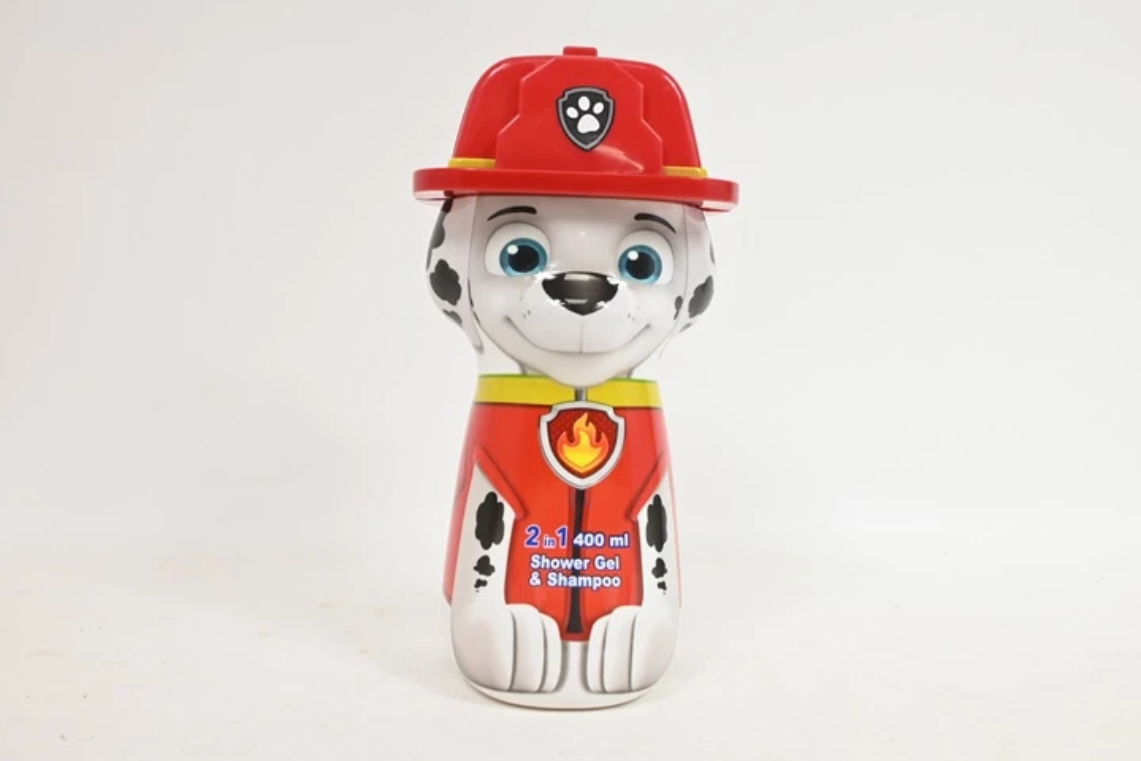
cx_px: 570
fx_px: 1093
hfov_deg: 55.1
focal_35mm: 34
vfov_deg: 38.4
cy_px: 380
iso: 1000
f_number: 7.1
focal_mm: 23
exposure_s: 1/125
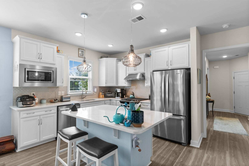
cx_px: 124
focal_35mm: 18
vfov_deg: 67.4
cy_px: 83
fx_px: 124
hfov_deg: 90.0
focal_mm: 12
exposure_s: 1/10
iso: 100
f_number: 4.8
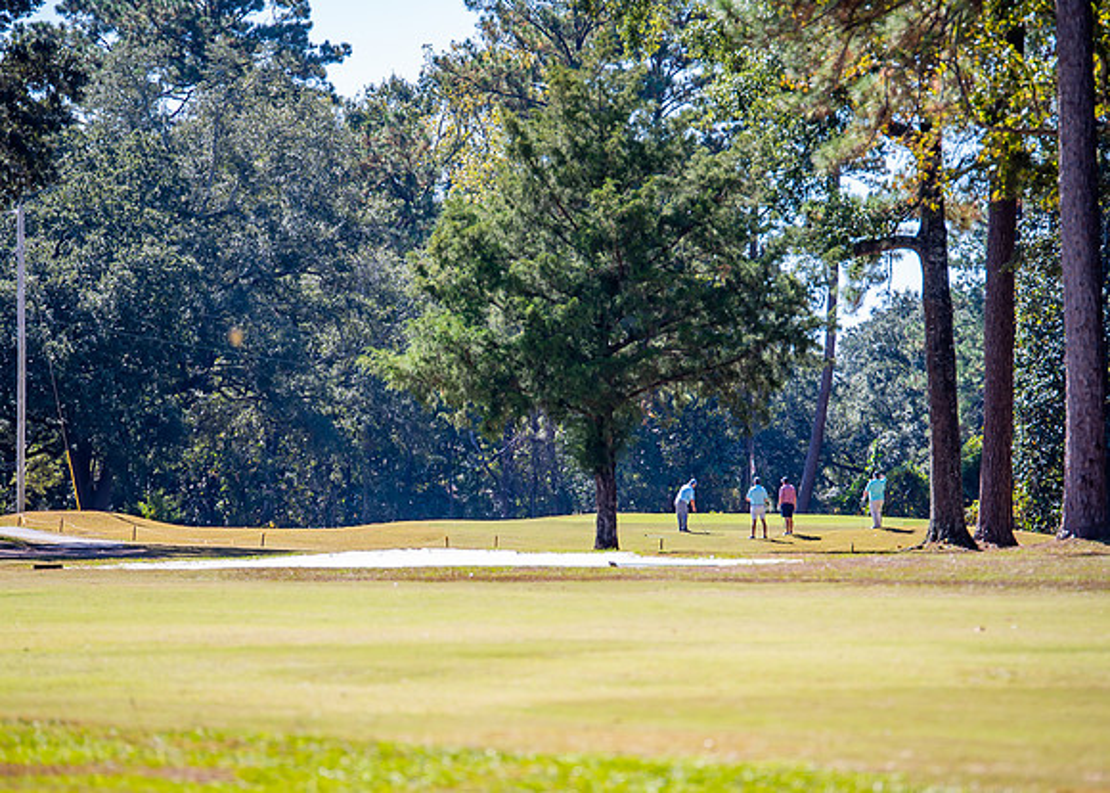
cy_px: 478
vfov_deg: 6.2
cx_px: 510
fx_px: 7323
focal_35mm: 232
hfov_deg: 8.7
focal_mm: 180
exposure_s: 1/640
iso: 100
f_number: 2.8
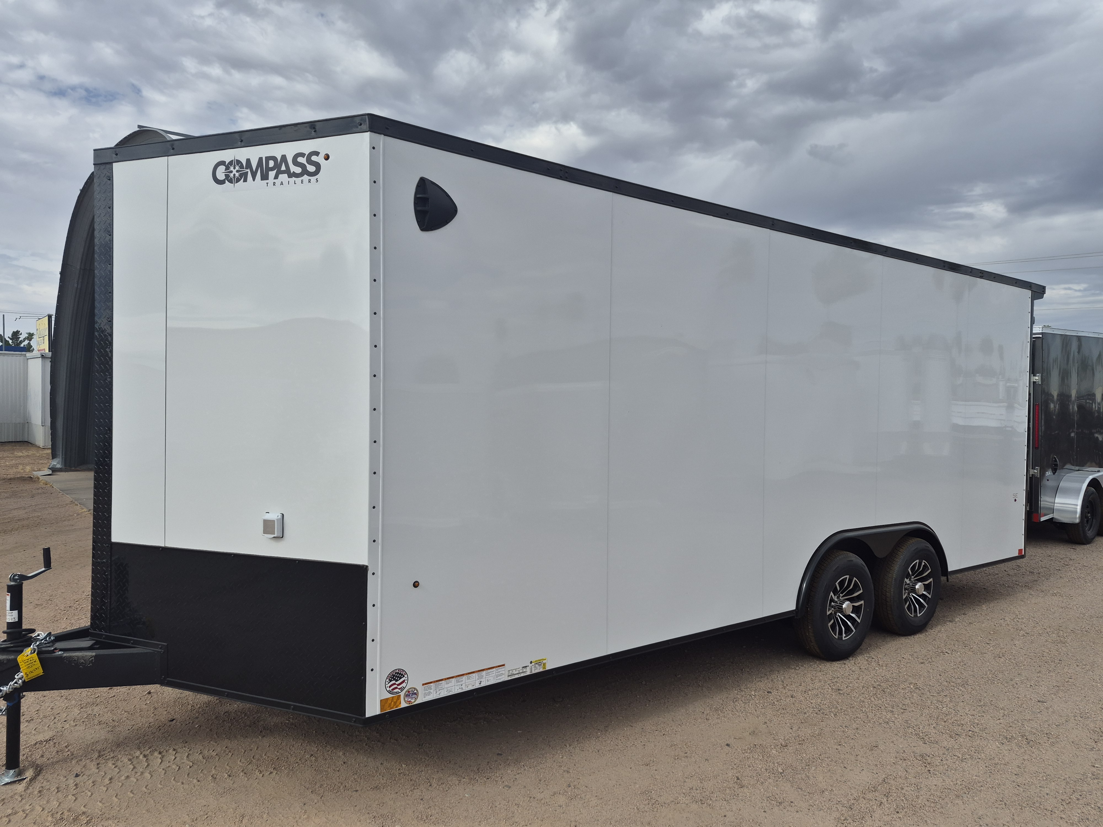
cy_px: 414
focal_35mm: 23
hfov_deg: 73.9
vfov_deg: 58.9
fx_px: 733
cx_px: 552
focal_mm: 5.4
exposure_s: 1/6048
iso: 80
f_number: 1.8
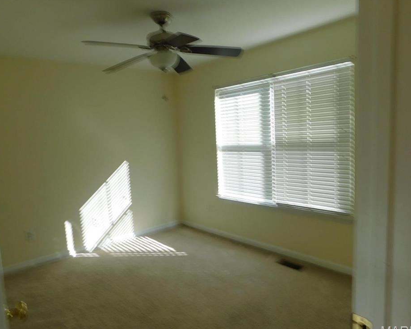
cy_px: 169
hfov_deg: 68.1
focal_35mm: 25
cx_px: 197
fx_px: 304
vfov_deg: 56.8
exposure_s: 1/125
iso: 125
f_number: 3
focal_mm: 4
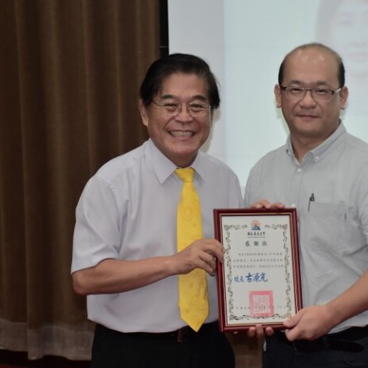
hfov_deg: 14.5
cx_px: 246
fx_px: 1443
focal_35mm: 120
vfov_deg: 14.5
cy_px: 185
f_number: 5.6
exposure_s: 1/125
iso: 1600
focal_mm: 62
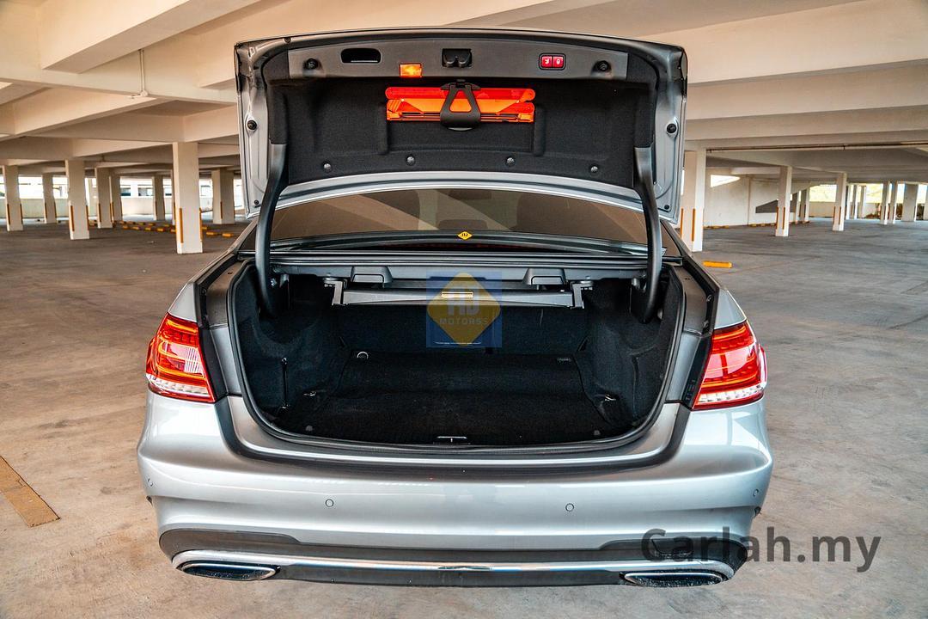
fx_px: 670
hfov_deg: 69.4
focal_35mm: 26
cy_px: 310
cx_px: 464
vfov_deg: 49.6
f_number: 2.8
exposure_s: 1/200
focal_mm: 17
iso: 500
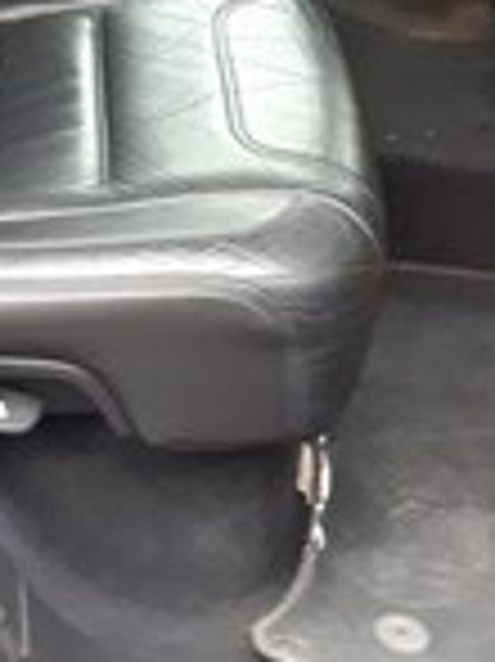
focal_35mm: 91
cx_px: 238
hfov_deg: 16.2
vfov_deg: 20.4
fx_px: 1738
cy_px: -86
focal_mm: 3.6
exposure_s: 1/15
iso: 320
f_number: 1.9
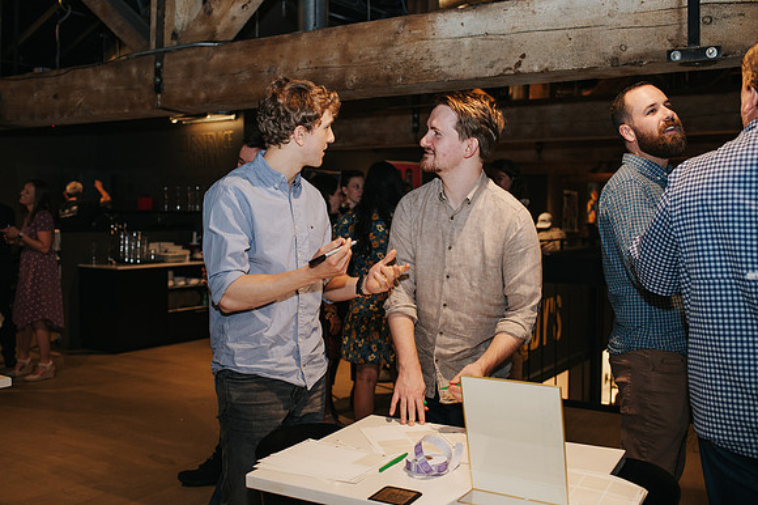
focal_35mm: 37
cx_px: 379
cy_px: 241
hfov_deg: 52.4
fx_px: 770
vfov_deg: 36.3
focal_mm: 35
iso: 800
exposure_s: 1/200
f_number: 2.8
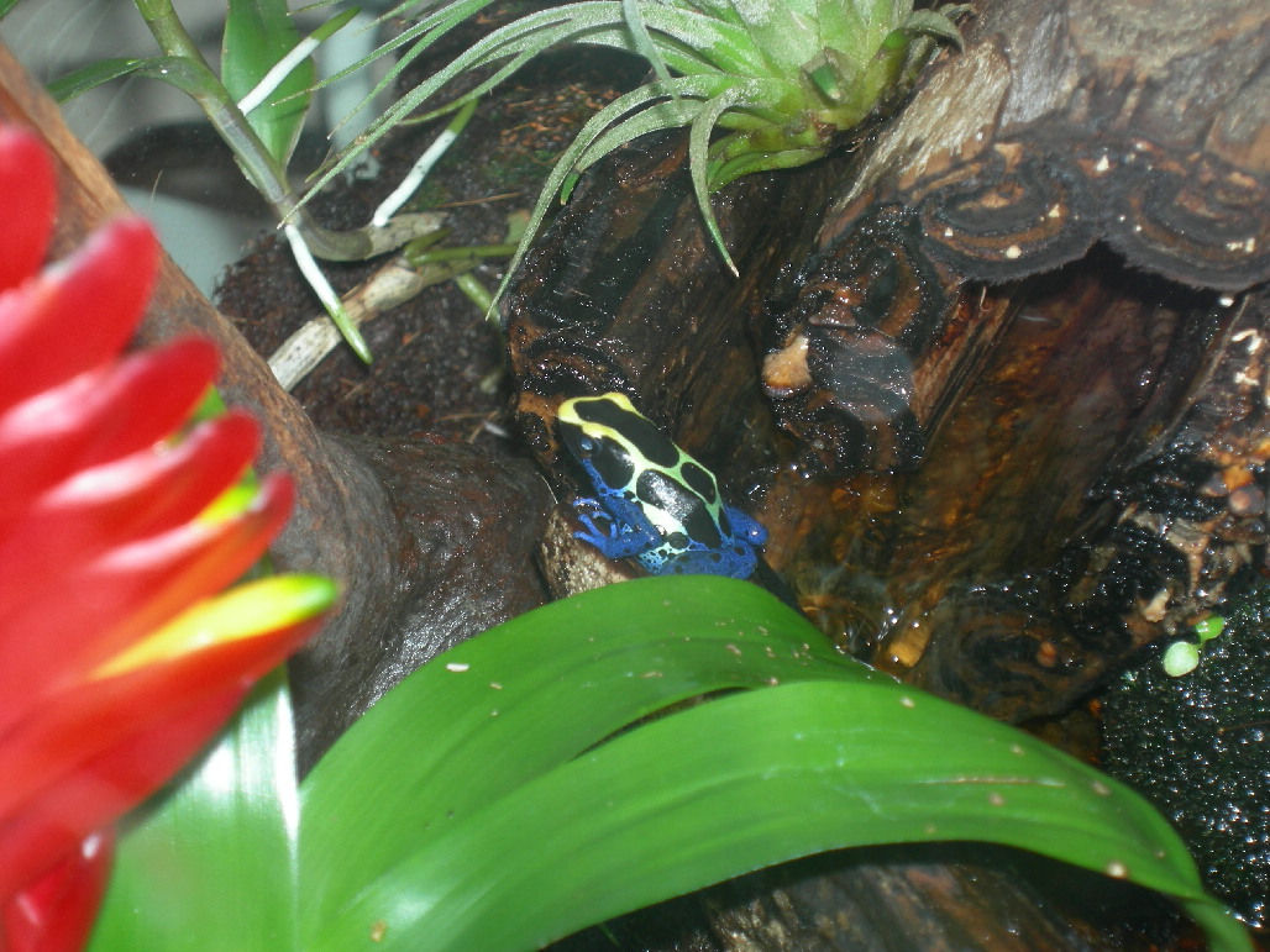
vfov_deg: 11.8
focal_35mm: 126
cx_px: 635
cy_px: 476
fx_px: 4623
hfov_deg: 15.6
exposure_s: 1/120
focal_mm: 26.3
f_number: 5.2
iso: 64
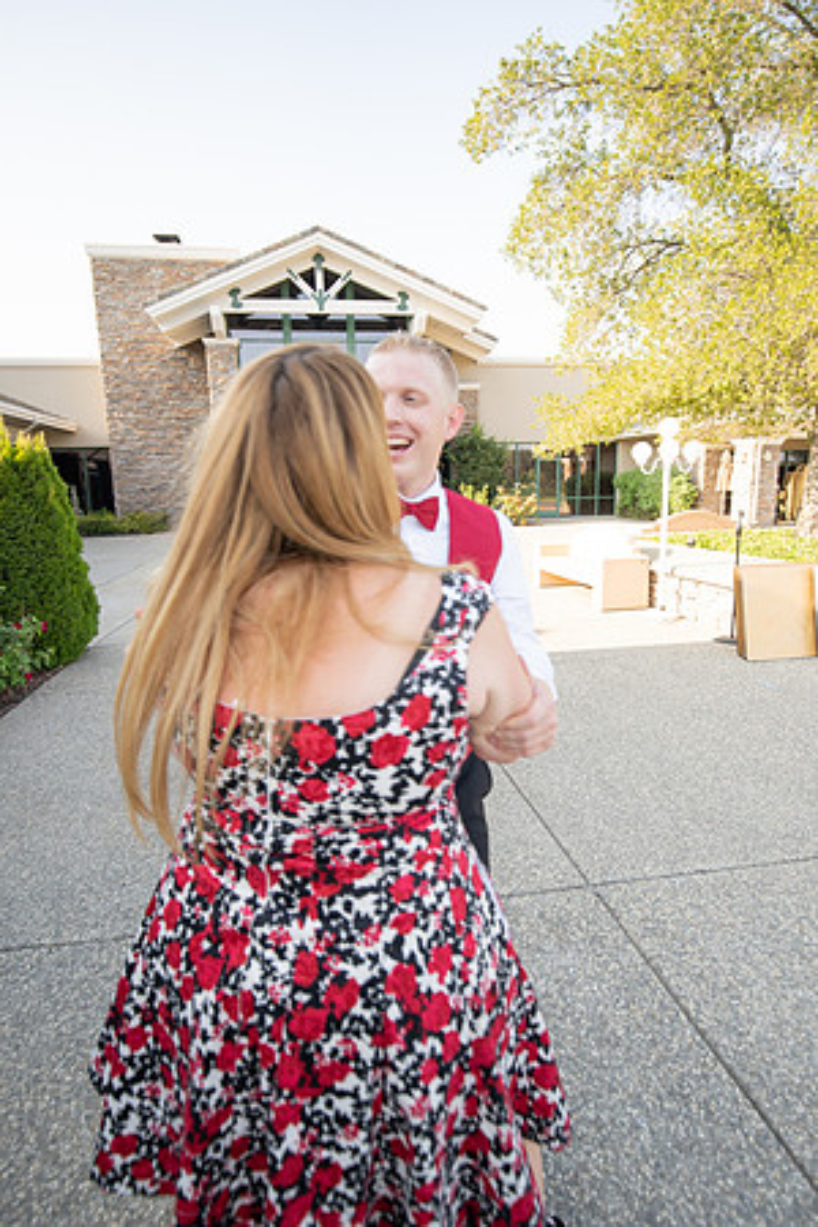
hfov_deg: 61.9
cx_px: 409
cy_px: 614
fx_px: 682
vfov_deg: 84.0
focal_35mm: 20
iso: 200
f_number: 4
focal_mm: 20
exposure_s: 1/250
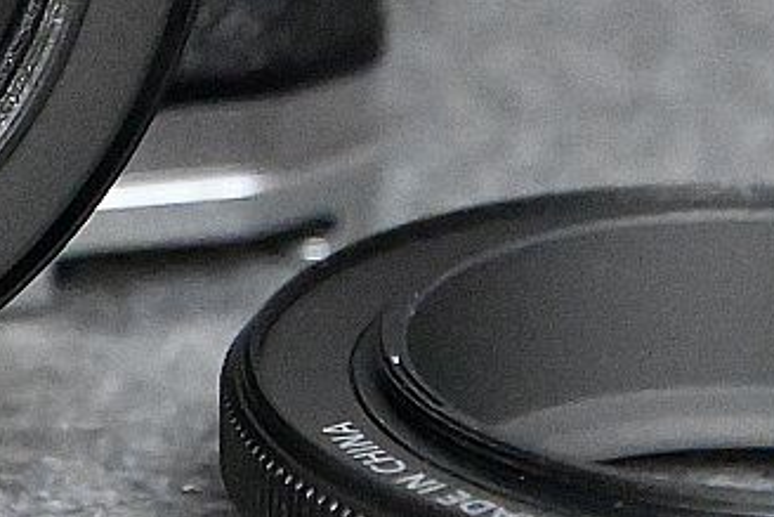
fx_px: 18278
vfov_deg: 1.6
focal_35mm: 850
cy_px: -120
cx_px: 71
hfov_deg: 2.4
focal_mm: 155
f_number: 5.6
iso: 22800
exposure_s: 1/250
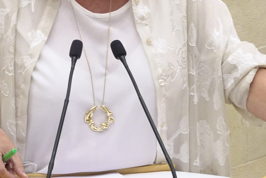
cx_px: 124
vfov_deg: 2.5
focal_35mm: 550
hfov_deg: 3.7
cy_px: 0
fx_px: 4064
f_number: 4
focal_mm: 83.9
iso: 1600
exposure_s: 1/60
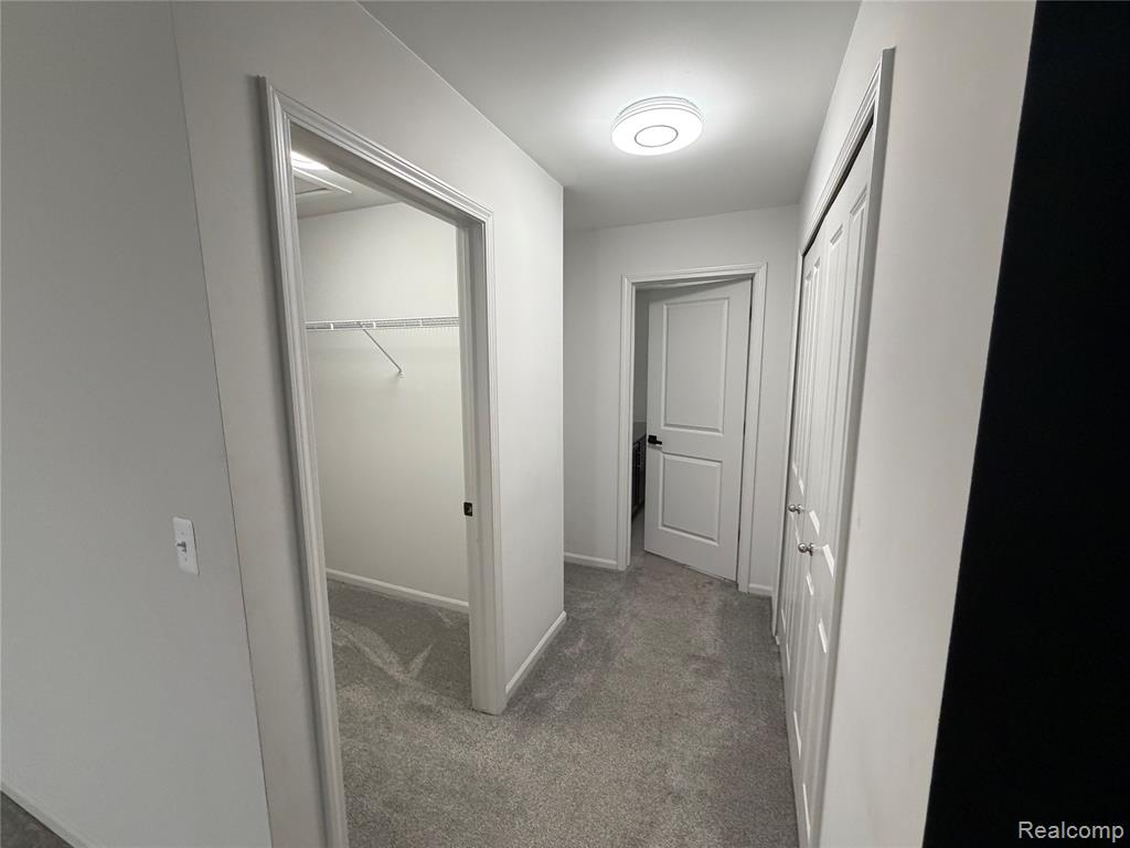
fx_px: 457
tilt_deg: -7.9
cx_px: 565
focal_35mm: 14
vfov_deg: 85.7
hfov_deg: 102.1
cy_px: 424
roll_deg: +0.1
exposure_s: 1/120
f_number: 2.2
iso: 250
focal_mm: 2.22
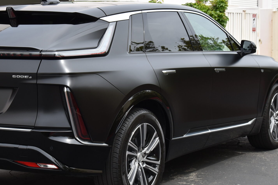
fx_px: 725
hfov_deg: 21.7
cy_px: 99
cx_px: 122
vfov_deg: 14.6
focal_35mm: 94
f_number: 8
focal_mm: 35
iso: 200
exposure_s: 1/250
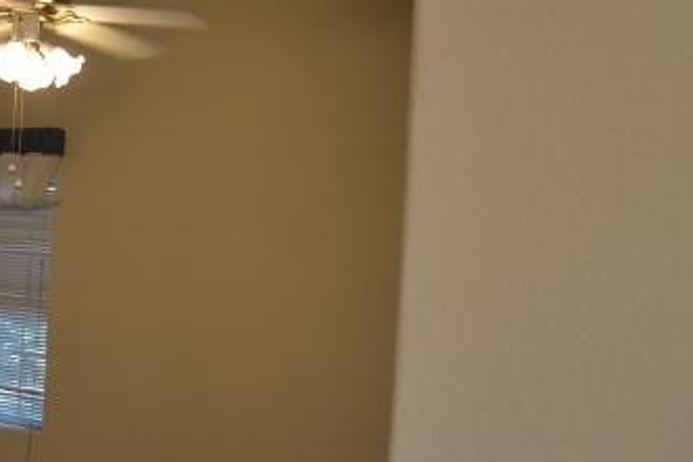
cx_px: -109
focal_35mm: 65
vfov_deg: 20.9
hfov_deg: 27.7
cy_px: 250
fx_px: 1251
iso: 400
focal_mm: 18
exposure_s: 1/50
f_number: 3.5
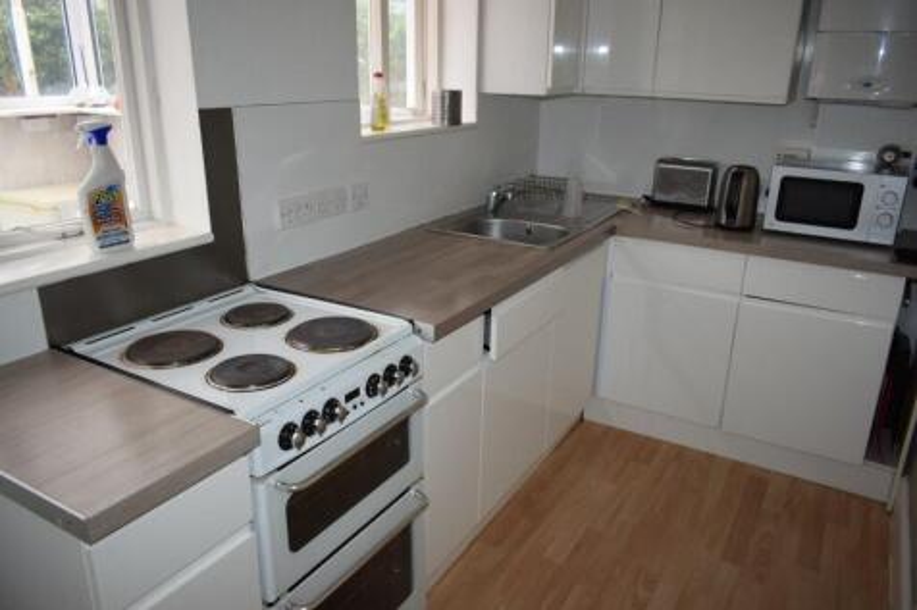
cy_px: 305
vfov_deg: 47.9
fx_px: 687
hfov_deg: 67.4
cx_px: 458
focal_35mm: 27
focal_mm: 18
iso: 800
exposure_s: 1/60
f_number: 4
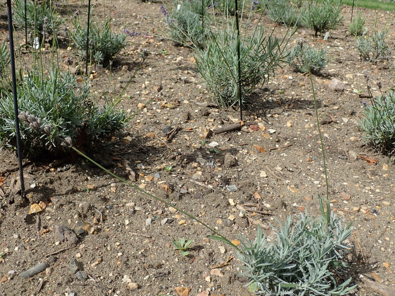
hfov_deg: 56.8
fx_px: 365
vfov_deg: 44.1
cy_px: 155
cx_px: 208
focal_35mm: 32
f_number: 9
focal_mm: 5.5
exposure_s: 1/125
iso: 100
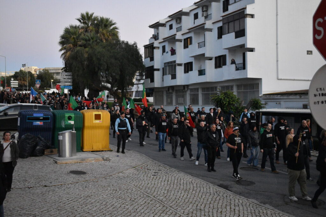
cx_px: 163
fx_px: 394
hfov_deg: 45.0
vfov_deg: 30.9
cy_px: 108
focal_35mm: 44
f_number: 4.2
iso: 4000
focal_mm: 29
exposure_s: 1/125
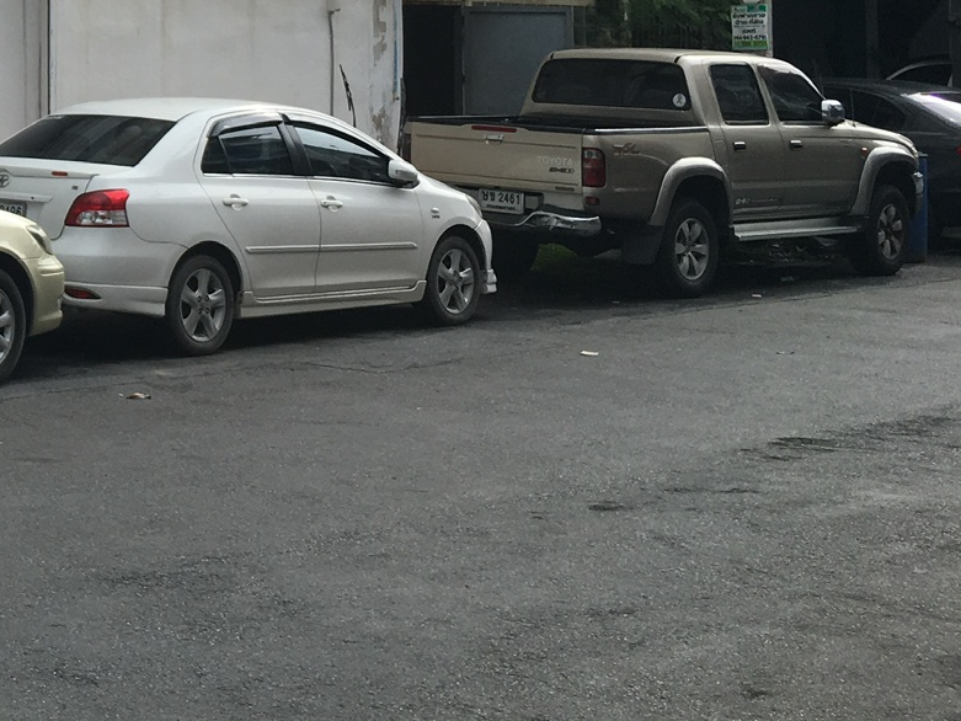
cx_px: -288
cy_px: -87
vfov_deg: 18.6
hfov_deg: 22.8
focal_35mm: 76
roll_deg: -1.1
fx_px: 2110
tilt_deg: +1.5
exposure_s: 1/986
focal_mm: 4.15
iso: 25
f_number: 2.2
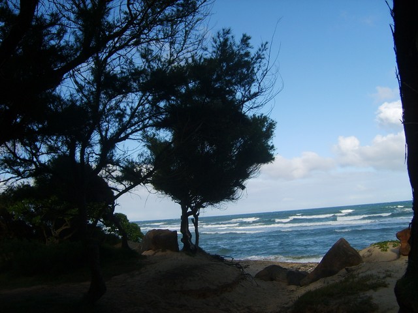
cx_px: 209
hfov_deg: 52.6
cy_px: 156
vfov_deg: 40.7
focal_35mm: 35
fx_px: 423
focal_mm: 5.8
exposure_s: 1/1000
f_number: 2.8
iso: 50
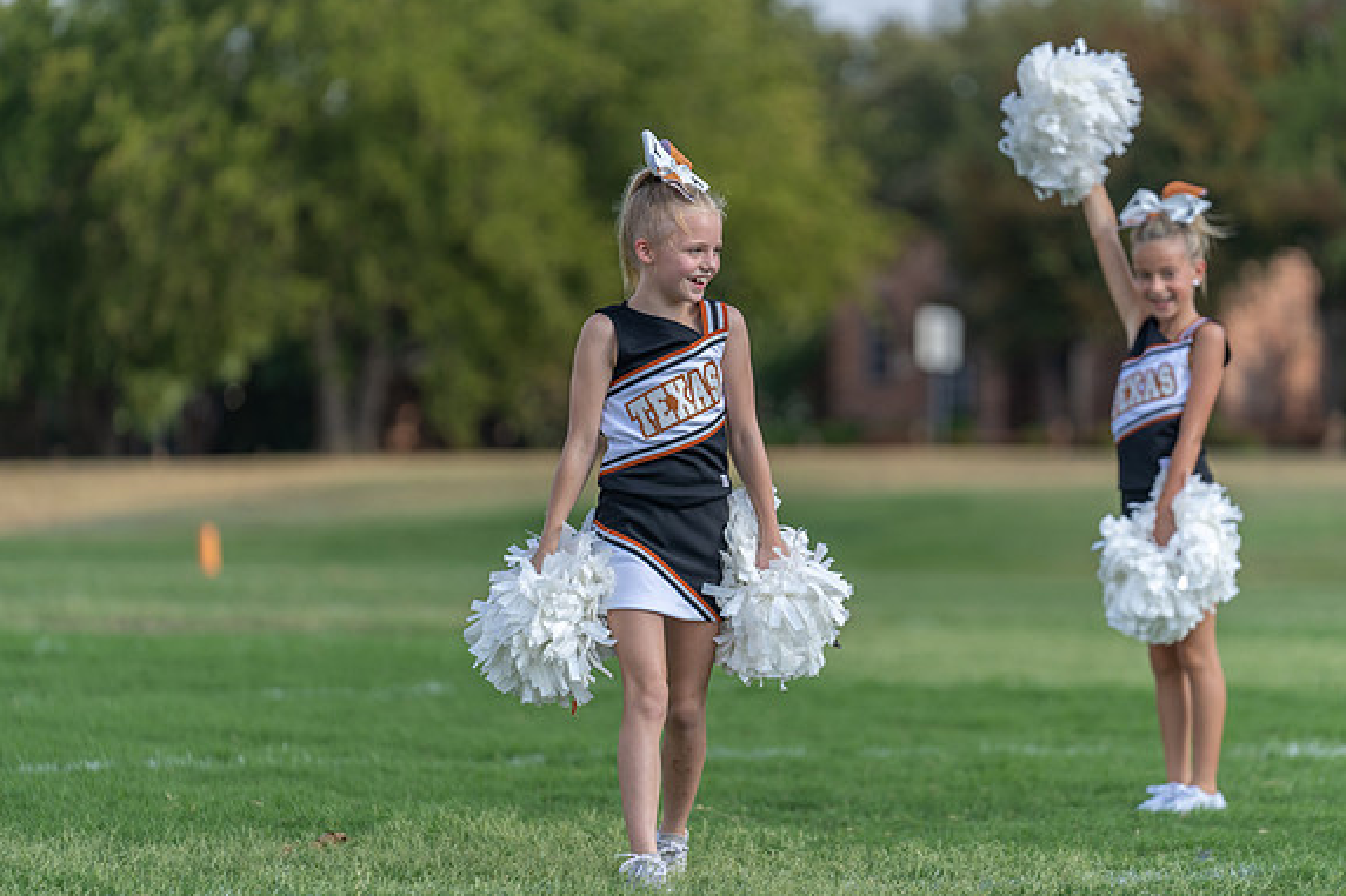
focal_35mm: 203
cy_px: 446
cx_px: 680
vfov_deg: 6.8
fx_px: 7587
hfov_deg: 10.1
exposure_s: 1/1000
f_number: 3.5
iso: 125
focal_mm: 200
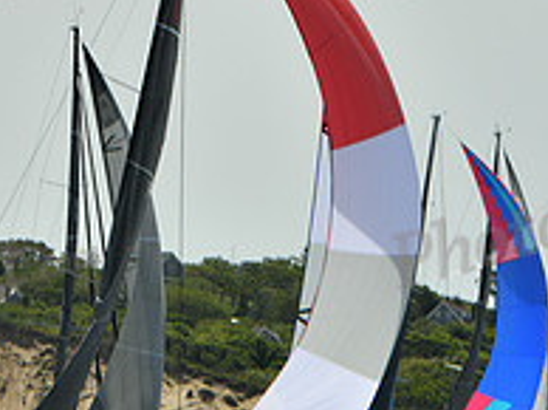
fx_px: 7510
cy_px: 109
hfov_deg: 4.2
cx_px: 249
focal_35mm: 475
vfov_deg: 3.1
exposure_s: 1/1000
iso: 320
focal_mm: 165
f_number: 11
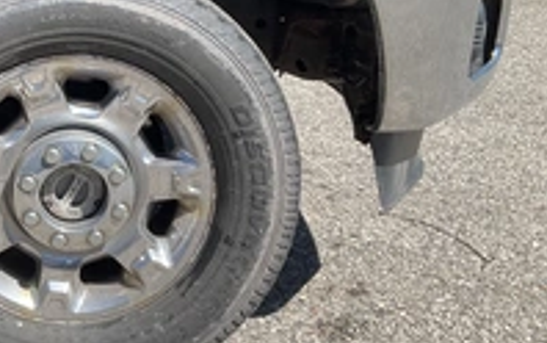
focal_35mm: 62
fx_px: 925
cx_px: 41
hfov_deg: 31.2
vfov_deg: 20.8
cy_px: 75
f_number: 1.8
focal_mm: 3
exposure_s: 1/1035
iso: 25
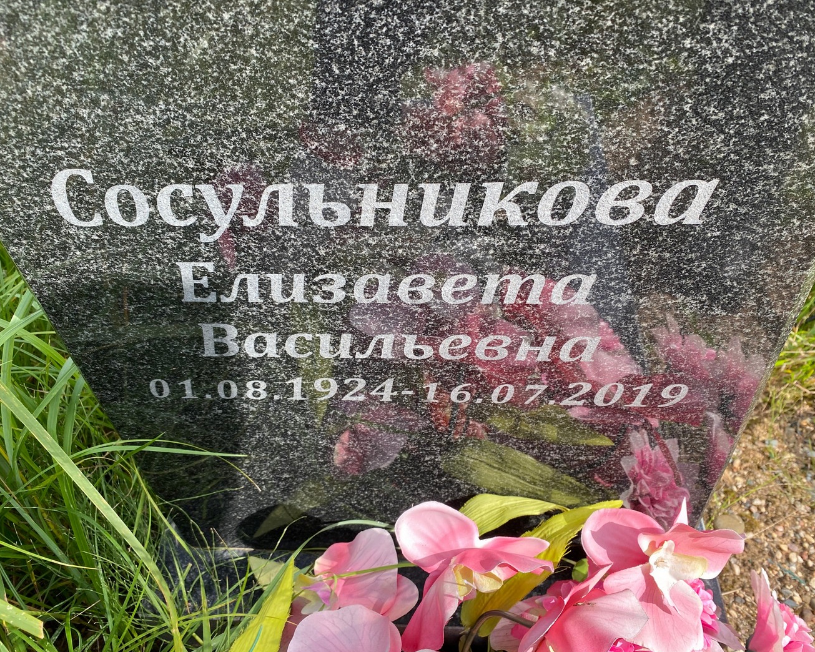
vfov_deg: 51.5
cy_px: 324
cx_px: 414
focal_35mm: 28
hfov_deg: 62.2
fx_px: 675
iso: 32
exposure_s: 1/724
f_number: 1.8
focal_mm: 4.25
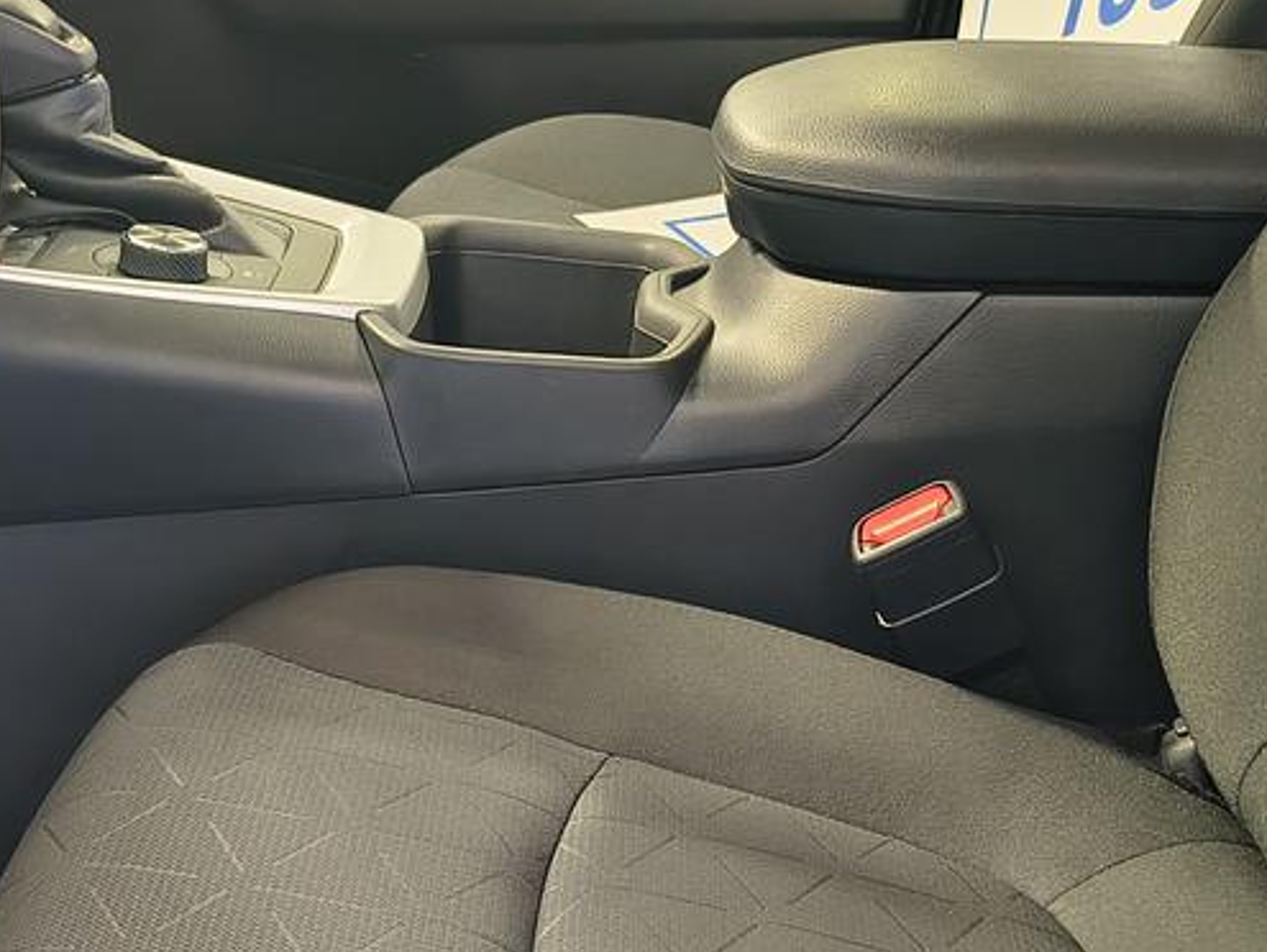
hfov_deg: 30.7
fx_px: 2271
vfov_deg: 22.0
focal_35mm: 62
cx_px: 338
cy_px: 1118
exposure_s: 1/60
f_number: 1.8
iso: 1104
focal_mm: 5.56
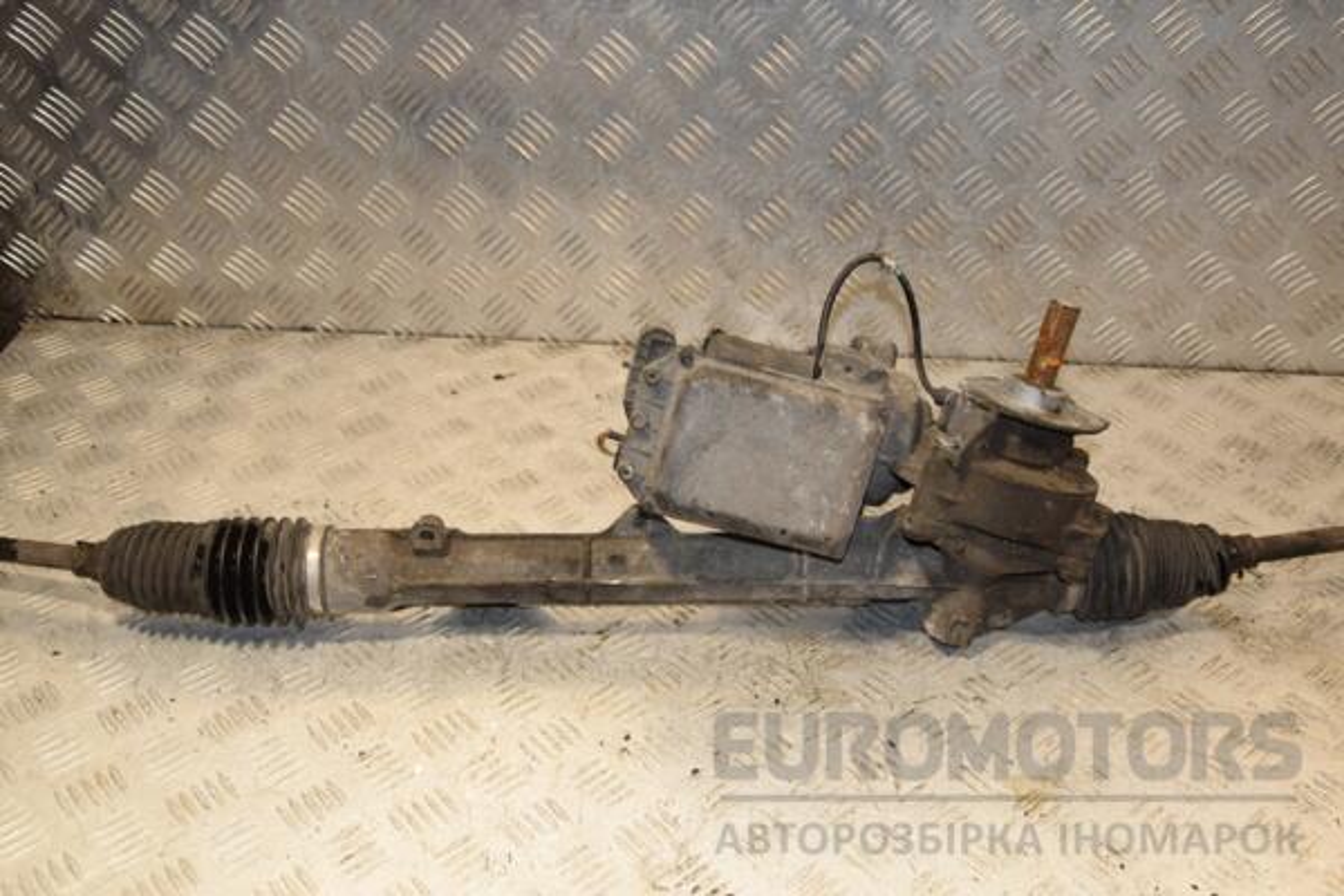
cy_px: 448
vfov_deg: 31.9
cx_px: 672
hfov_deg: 46.4
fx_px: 1568
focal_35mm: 42
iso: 800
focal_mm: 28
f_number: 6.3
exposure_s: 1/200
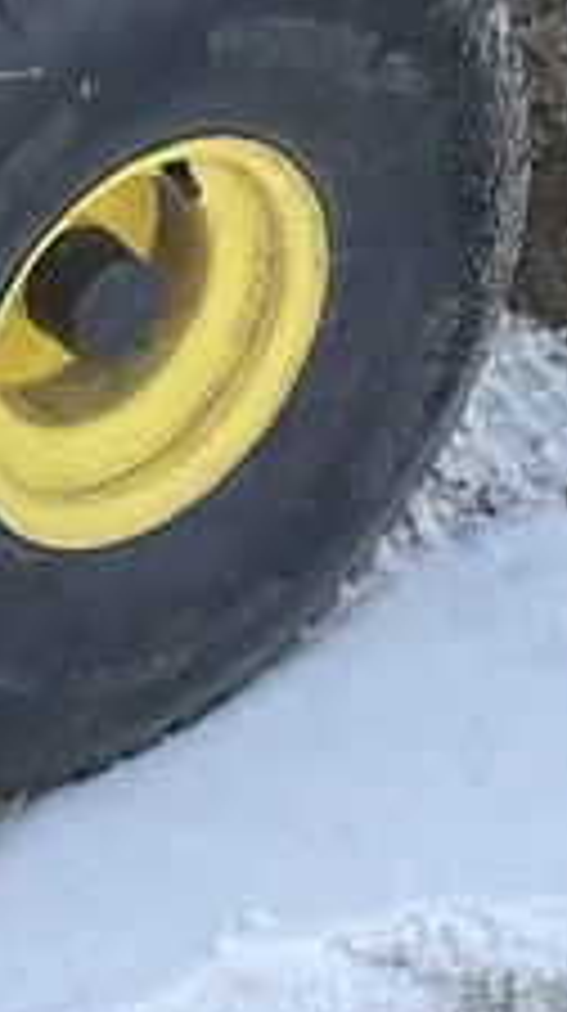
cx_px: 351
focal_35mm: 135
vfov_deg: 14.9
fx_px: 3621
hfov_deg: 9.0
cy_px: -472
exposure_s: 1/320
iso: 25
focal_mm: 3
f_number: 1.8
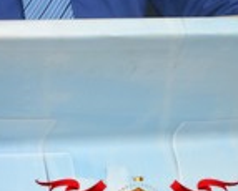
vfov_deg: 3.9
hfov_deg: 4.8
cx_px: 13
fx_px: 2809
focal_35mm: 398
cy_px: -90
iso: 640
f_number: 5.6
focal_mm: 90
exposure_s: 1/125
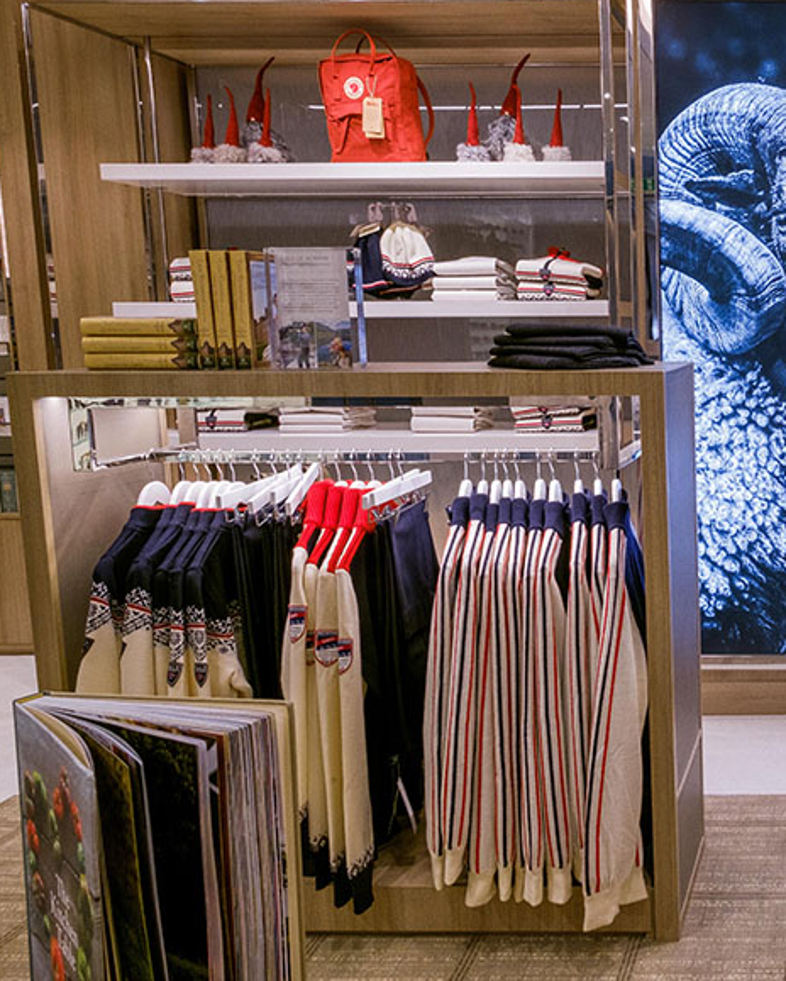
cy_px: 449
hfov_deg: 37.3
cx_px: 837
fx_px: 988
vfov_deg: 52.7
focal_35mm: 34
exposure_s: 1/8
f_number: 14
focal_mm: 14
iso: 400
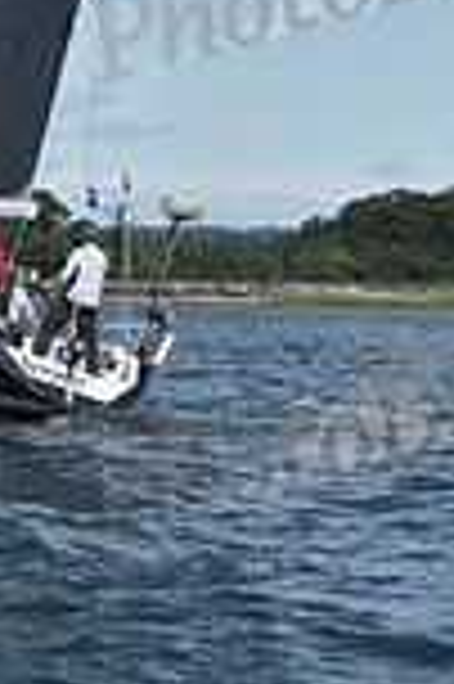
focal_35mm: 329
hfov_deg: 4.2
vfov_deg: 6.2
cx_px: -142
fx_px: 6237
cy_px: -202
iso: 320
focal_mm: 86
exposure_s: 1/1000
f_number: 9
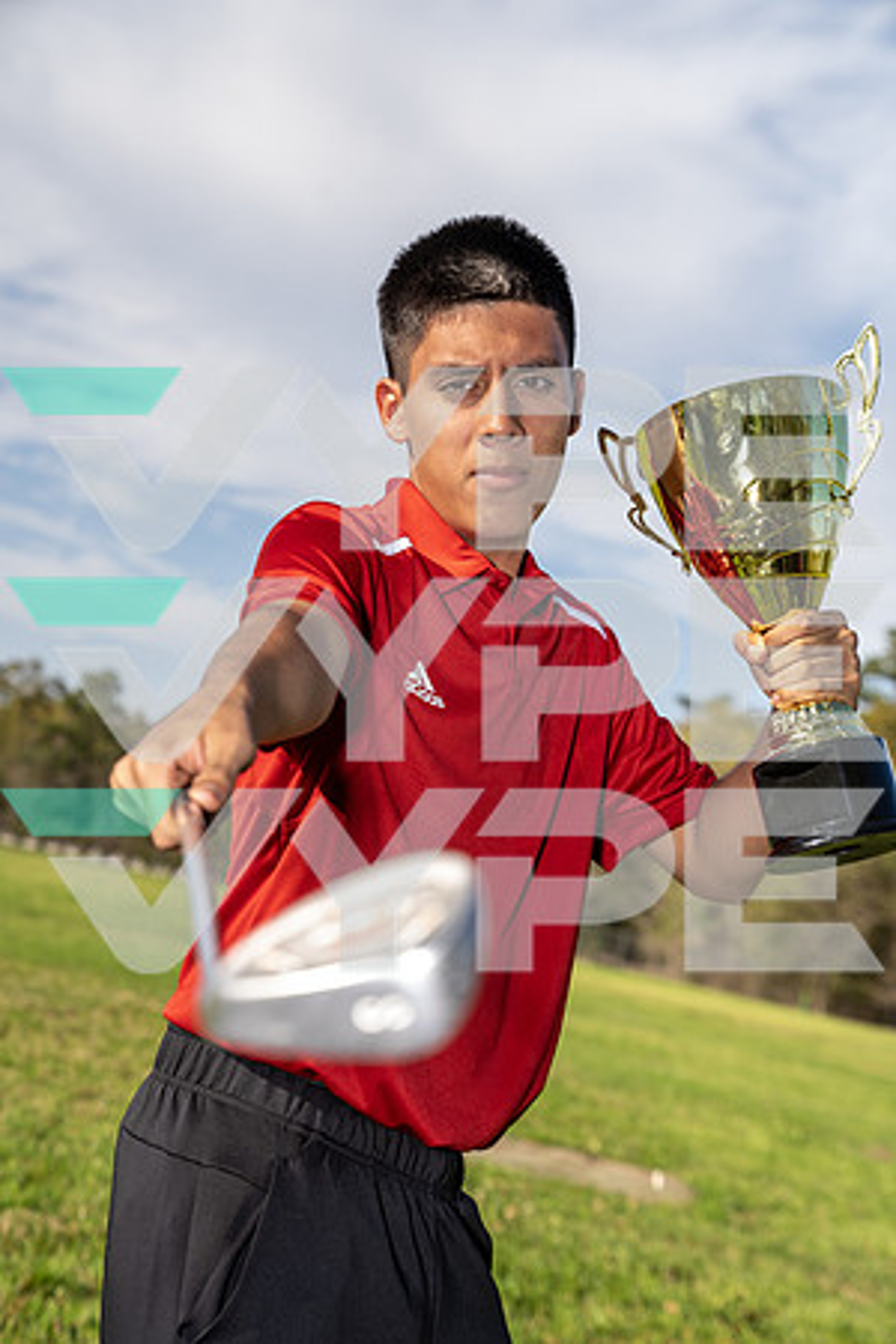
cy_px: 672
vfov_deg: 29.7
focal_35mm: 68
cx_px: 448
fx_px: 2538
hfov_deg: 20.0
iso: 100
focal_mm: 68
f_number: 5.6
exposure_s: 1/250
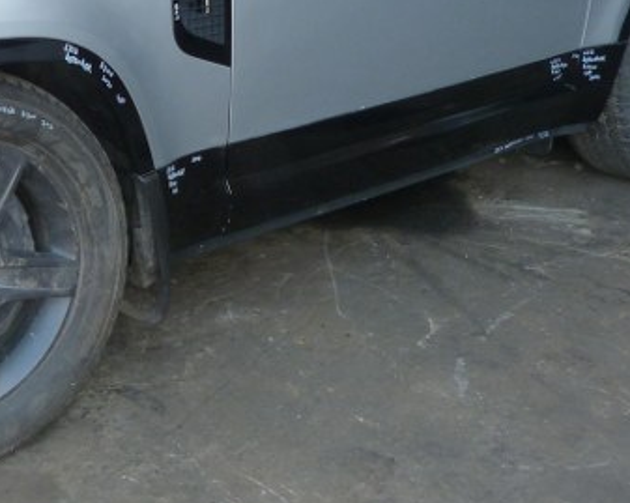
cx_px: 110
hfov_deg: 31.5
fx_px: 1081
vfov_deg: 25.1
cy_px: 11
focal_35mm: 58
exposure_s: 1/125
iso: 125
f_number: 3.6
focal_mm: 4.5
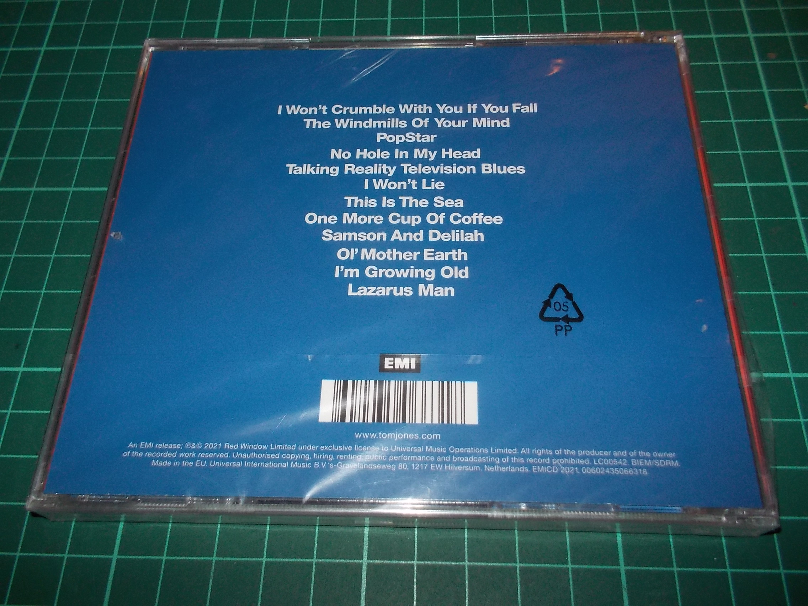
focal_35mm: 29
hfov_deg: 61.7
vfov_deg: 48.2
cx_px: 404
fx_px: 677
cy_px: 303
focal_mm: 4.1
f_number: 3.3
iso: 200
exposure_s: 1/30
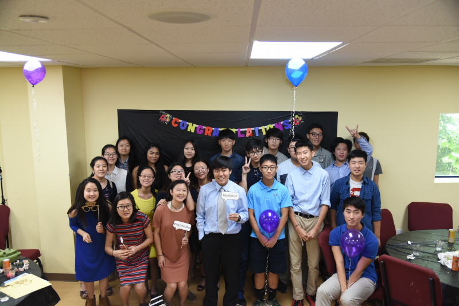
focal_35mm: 31
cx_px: 230
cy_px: 153
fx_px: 395
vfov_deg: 42.4
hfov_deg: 60.3
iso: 1250
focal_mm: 31
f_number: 4
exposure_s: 1/125
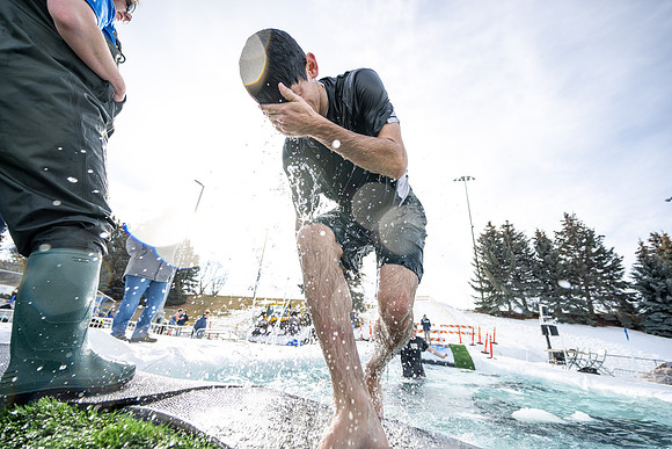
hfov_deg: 100.4
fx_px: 280
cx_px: 336
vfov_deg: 77.4
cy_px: 224
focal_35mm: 15
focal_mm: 15
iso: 250
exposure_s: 1/1600
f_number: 4
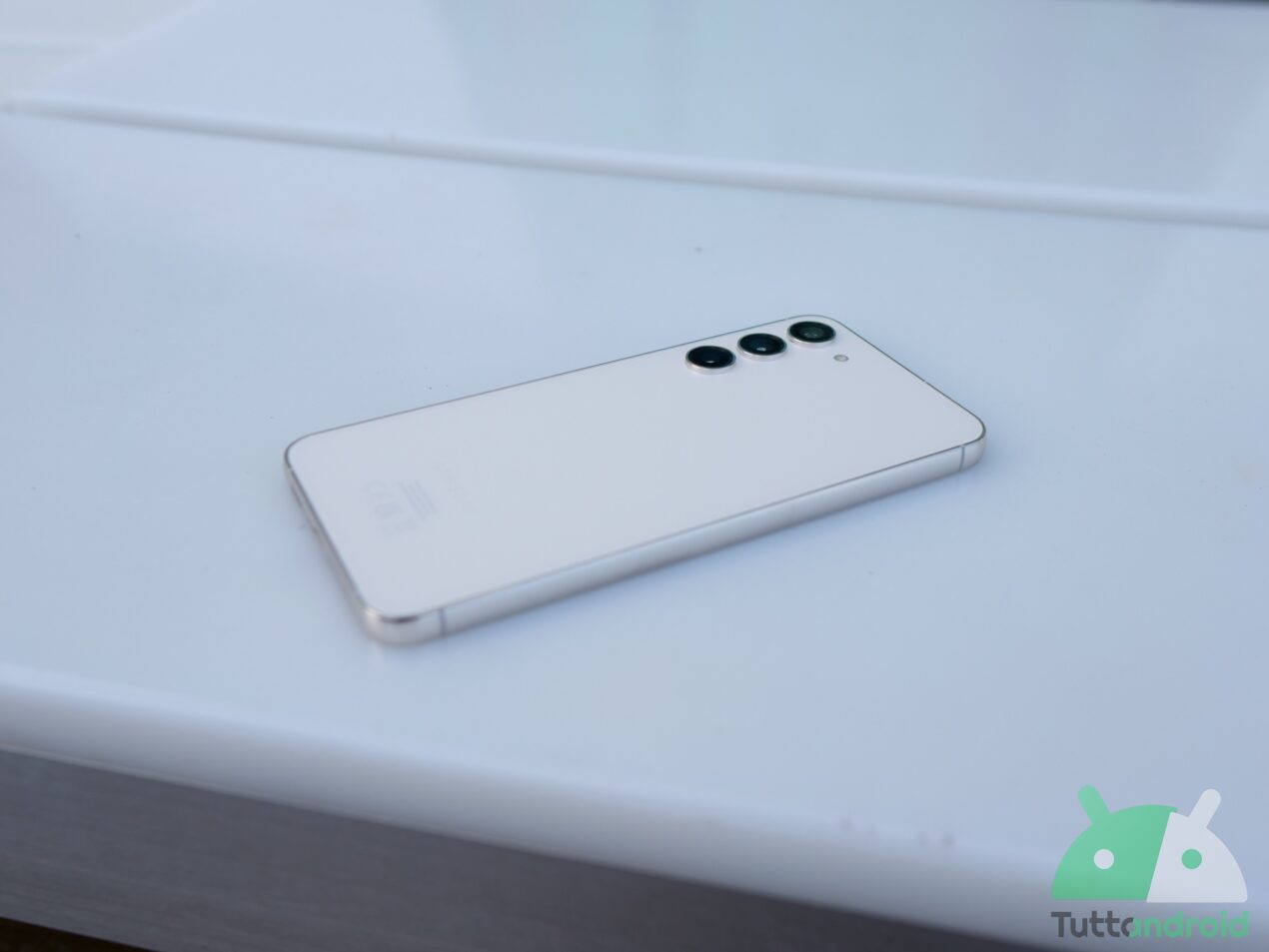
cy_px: 476
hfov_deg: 56.8
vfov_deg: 44.2
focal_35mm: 32
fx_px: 1173
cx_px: 634
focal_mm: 16
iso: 200
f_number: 2.5
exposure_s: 1/1600
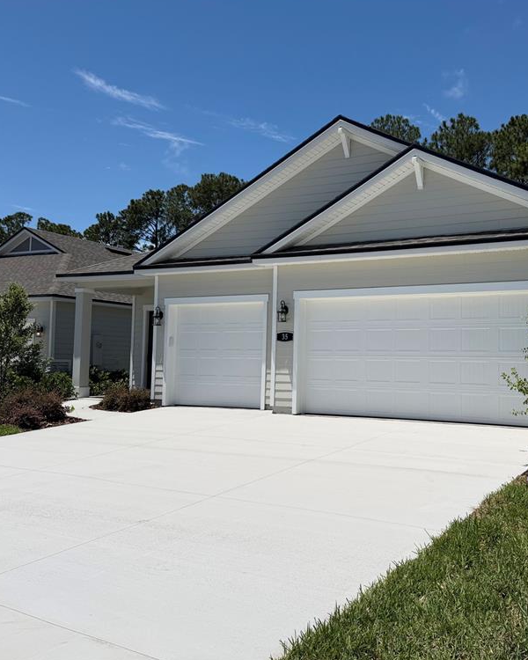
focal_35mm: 32
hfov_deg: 44.8
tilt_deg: +3.8
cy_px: 326
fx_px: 625
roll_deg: +0.2
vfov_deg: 55.7
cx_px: 370
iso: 80
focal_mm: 6.76
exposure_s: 1/11905
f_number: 1.78
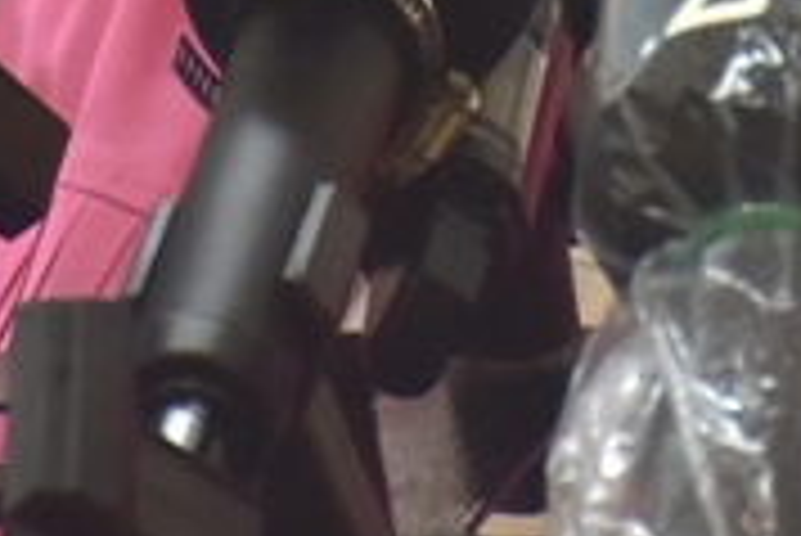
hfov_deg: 2.4
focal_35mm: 875
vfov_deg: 1.6
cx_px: 659
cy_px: -770
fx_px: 19479
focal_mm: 105
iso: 640
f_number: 5.6
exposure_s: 1/250
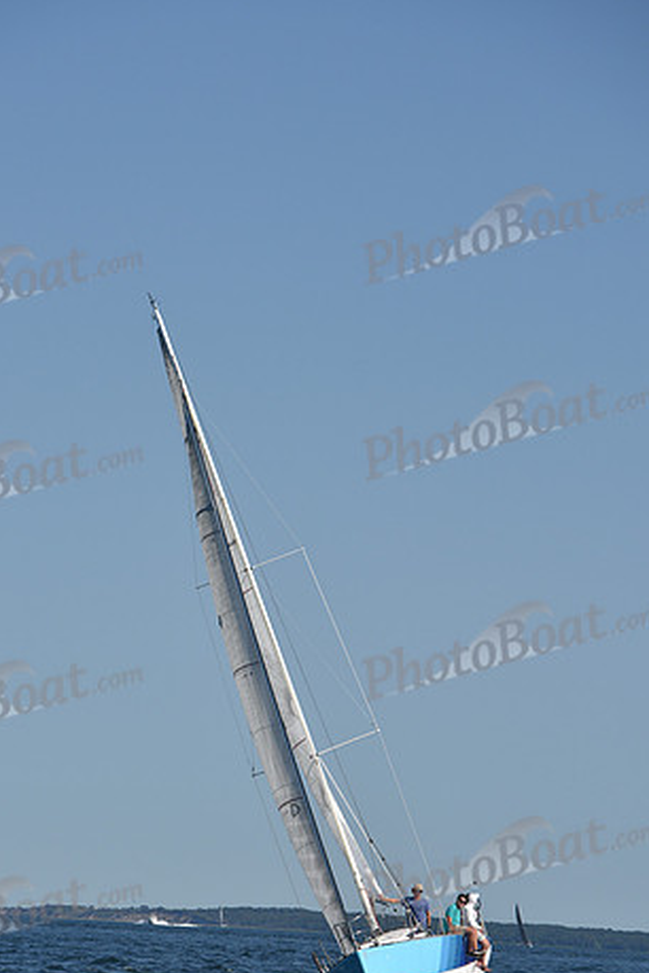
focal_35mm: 177
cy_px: 566
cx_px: 253
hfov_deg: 7.8
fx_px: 4786
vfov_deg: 11.6
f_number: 6.3
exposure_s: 1/1000
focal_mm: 140
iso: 250
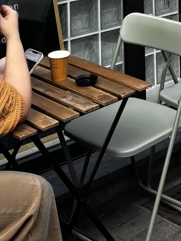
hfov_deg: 14.0
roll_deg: +0.7
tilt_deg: +3.4
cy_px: -194
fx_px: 711
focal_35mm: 102
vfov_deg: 16.2
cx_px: 234
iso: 40
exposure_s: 1/155
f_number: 1.6
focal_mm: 5.96
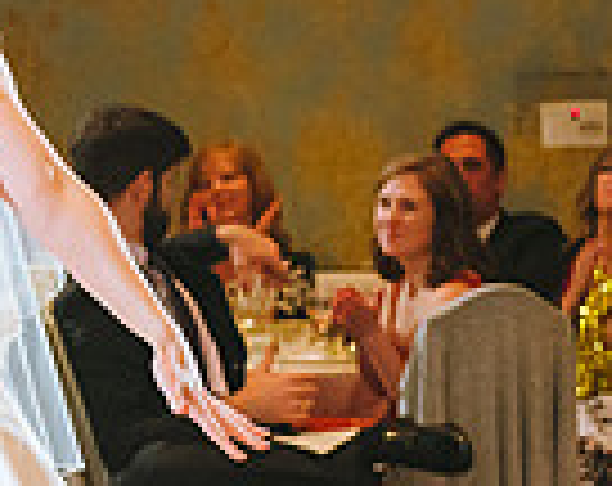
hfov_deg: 7.9
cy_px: 396
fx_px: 4407
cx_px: -138
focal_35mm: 244
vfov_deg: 6.3
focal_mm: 48
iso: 1250
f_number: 3.5
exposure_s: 1/160
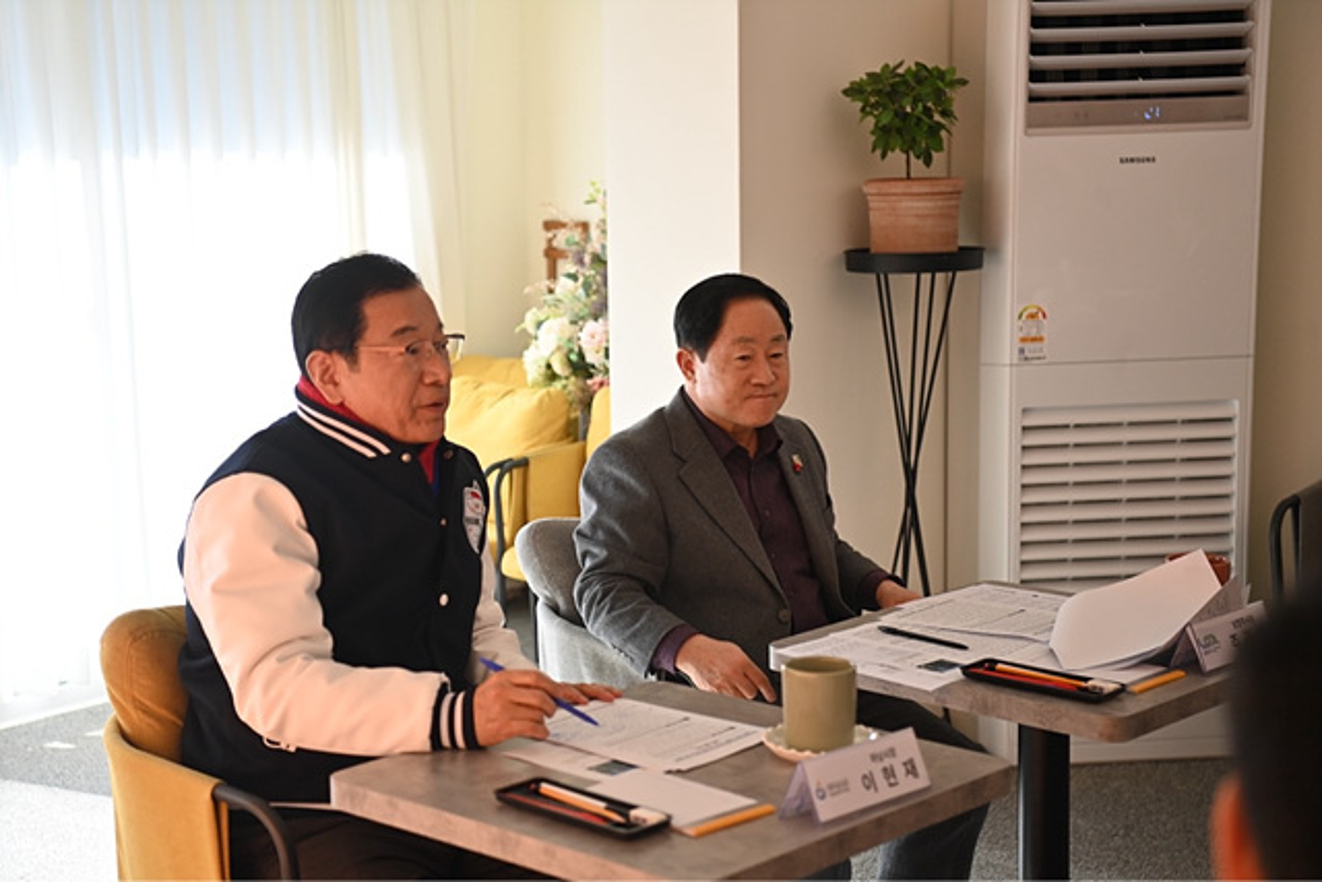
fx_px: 2204
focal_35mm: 60
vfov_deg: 22.6
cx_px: 661
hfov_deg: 33.4
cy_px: 441
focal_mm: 60
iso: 280
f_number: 2.8
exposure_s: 1/250
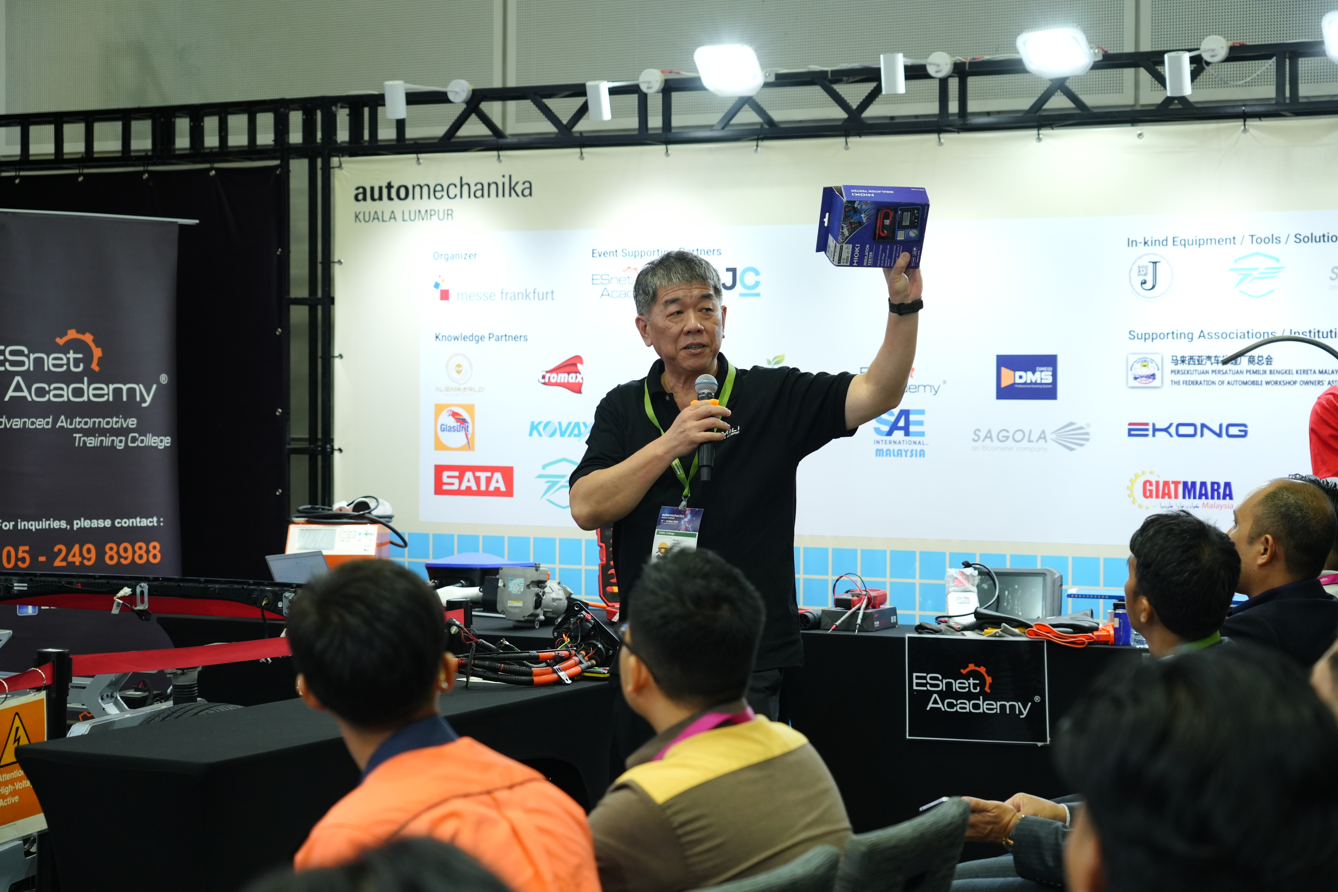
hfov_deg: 29.7
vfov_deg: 20.0
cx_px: 669
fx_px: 2527
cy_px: 446
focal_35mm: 68
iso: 2000
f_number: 4.5
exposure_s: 1/250
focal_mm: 68
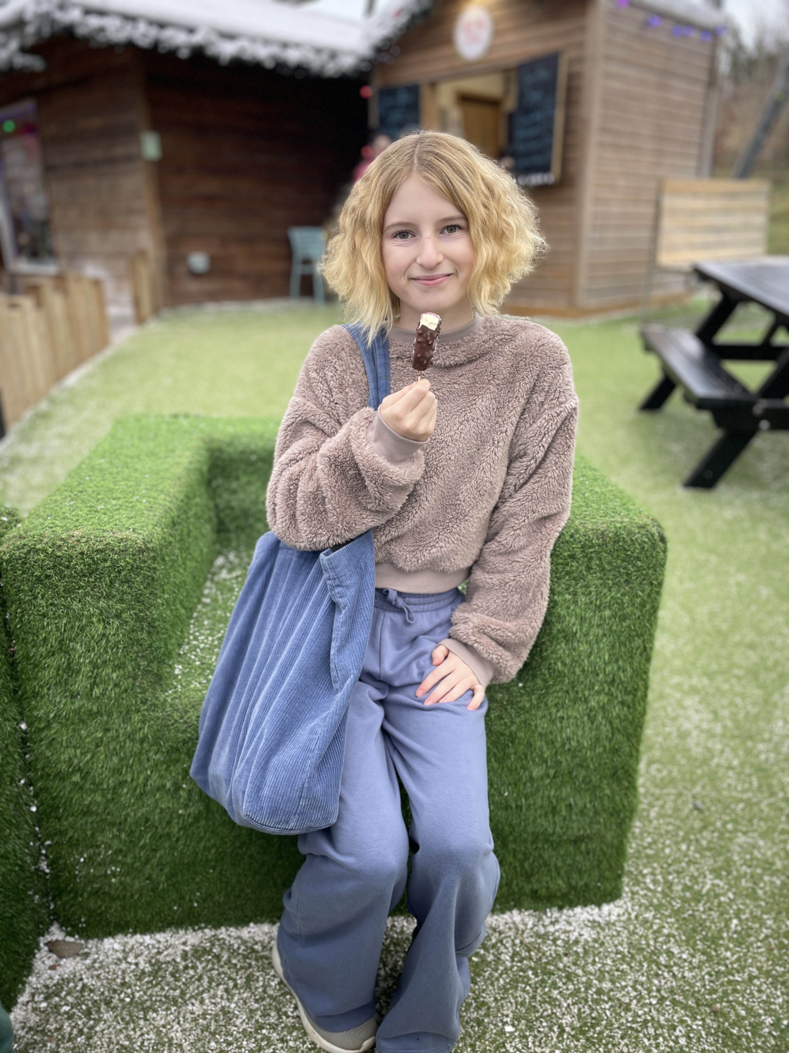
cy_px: 526
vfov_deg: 67.3
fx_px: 790
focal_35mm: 26
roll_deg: +1.3
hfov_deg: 53.1
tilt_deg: -19.1
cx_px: 394
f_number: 1.6
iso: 32
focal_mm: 4.2
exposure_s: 1/103
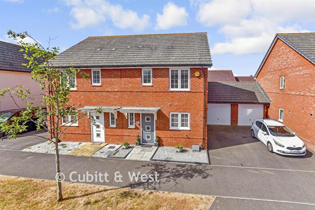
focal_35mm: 15
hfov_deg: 100.4
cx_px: 158
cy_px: 105
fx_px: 131
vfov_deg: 77.4
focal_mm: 10
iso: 250
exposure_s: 1/500
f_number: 8
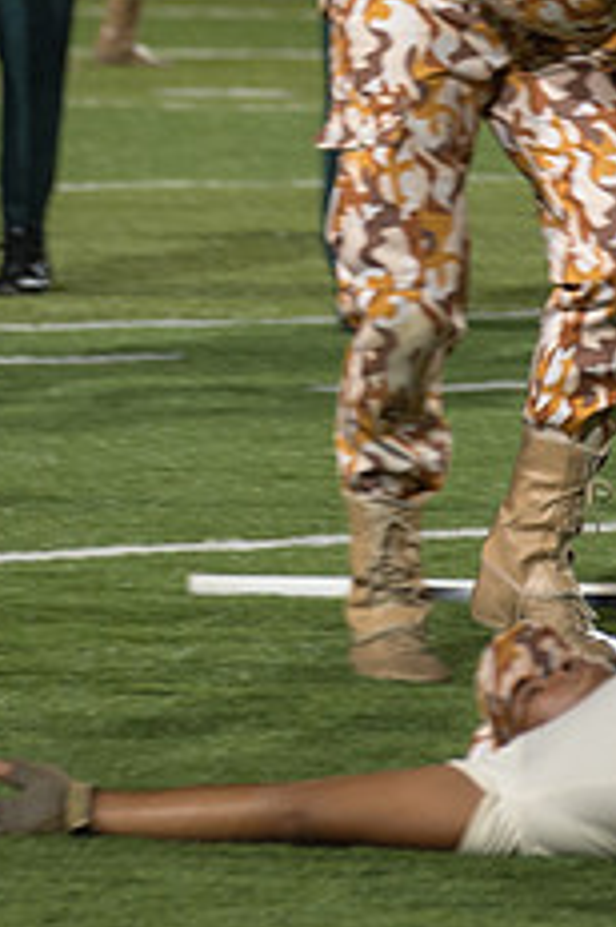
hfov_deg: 2.4
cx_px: 552
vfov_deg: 3.6
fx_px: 14853
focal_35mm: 577
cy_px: -344
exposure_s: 1/160
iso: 1400
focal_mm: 135
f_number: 4.8
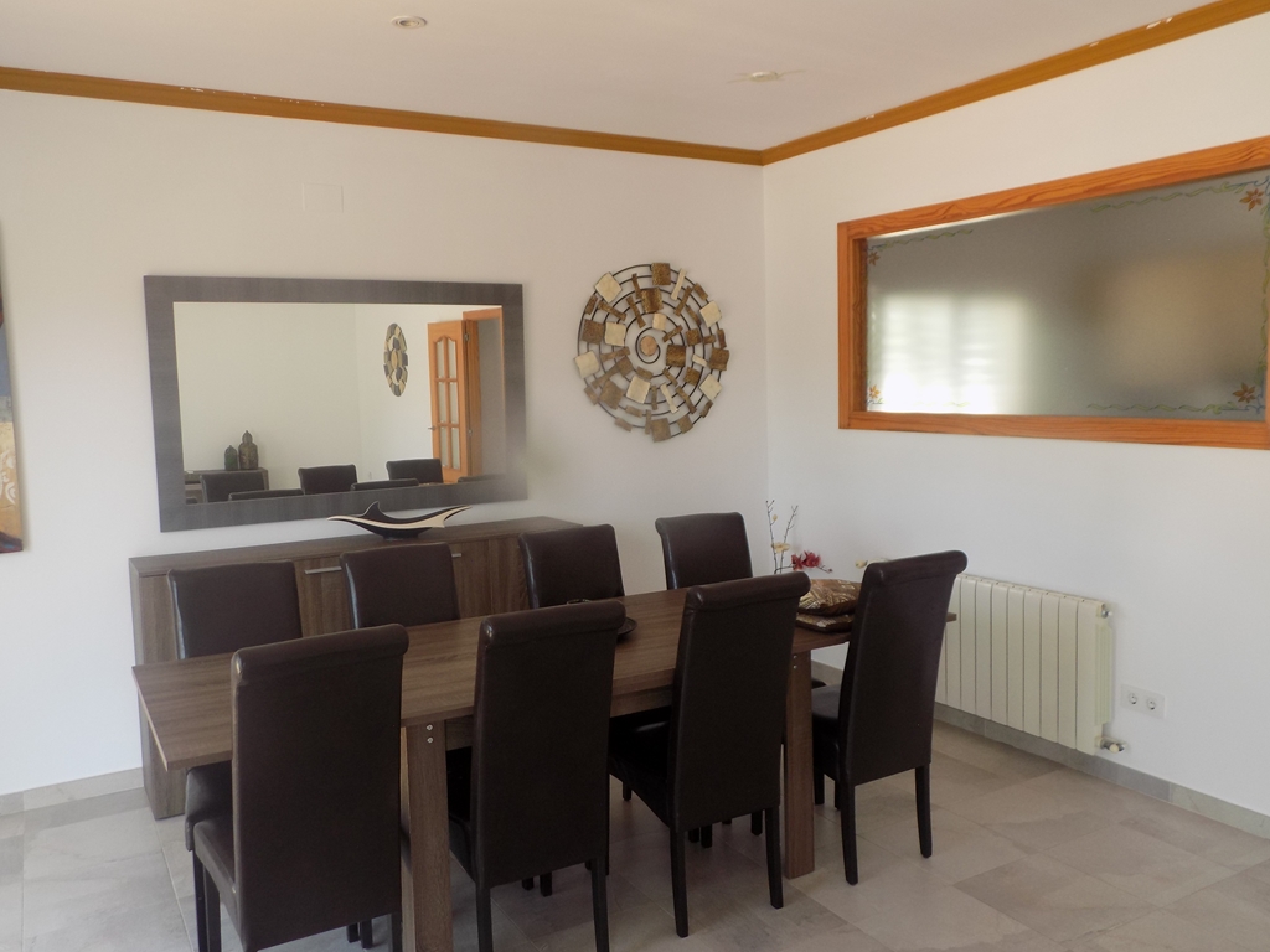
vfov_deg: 51.4
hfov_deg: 65.3
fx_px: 991
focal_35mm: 27
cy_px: 476
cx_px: 635
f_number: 3.2
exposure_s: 1/60
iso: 80
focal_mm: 4.8
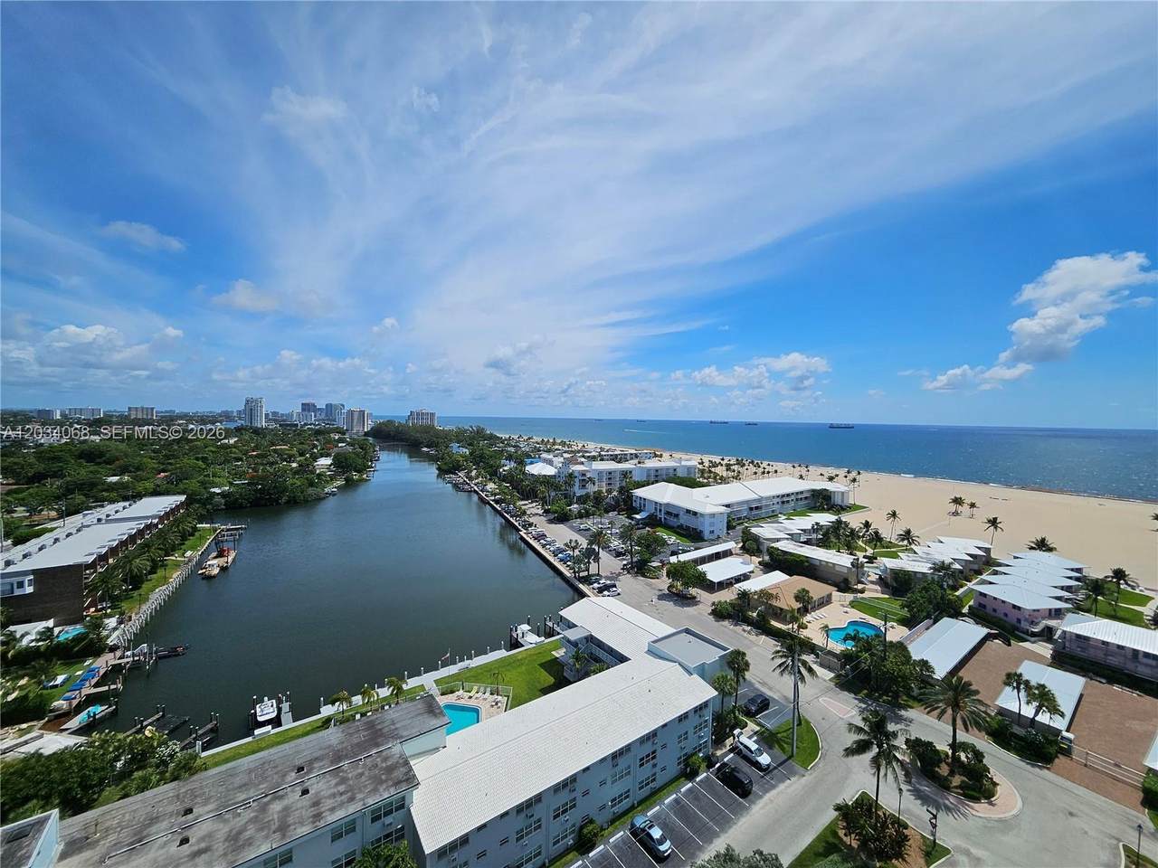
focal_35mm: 13
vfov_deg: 89.9
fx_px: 435
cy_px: 434
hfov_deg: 106.2
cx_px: 579
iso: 32
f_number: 2.2
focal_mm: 1.7
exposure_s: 1/3750
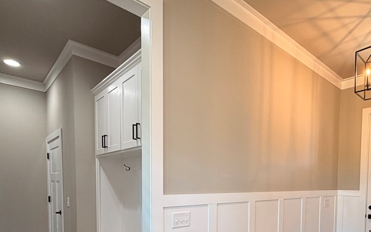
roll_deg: -0.2
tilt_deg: -3.2
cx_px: 225
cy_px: 195
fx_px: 253
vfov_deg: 45.9
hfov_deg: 71.7
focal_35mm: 25
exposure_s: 1/60
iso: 250
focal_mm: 2.22
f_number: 2.2
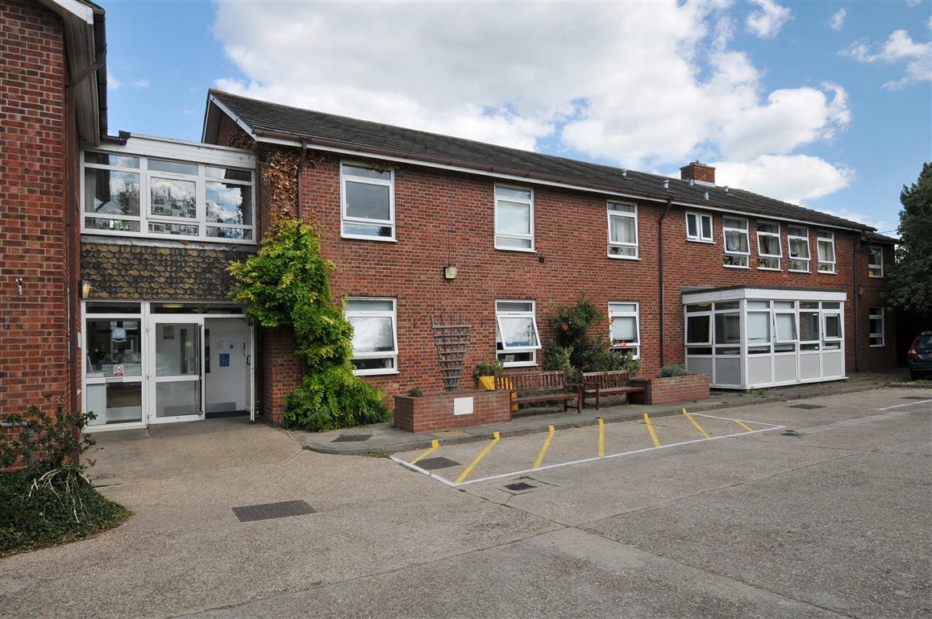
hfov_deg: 77.4
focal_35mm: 22
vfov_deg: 56.0
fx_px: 582
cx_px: 466
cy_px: 310
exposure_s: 1/50
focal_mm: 15
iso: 200
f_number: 13
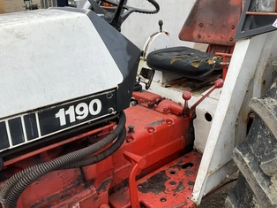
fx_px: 296
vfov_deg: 38.6
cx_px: 170
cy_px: 92
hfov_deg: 49.8
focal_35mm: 37
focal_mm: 3
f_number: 1.8
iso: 25
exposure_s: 1/728
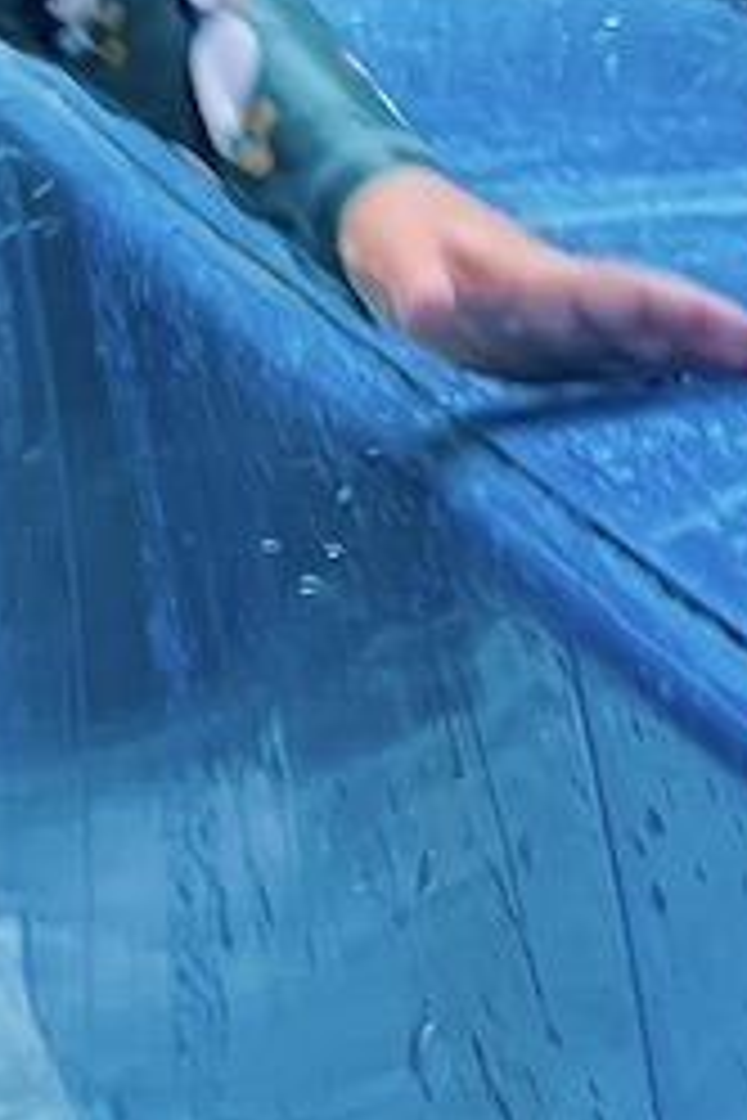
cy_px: -265
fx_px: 10239
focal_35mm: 329
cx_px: -554
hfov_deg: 4.1
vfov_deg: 6.2
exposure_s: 1/100
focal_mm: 9
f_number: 2.8
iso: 125
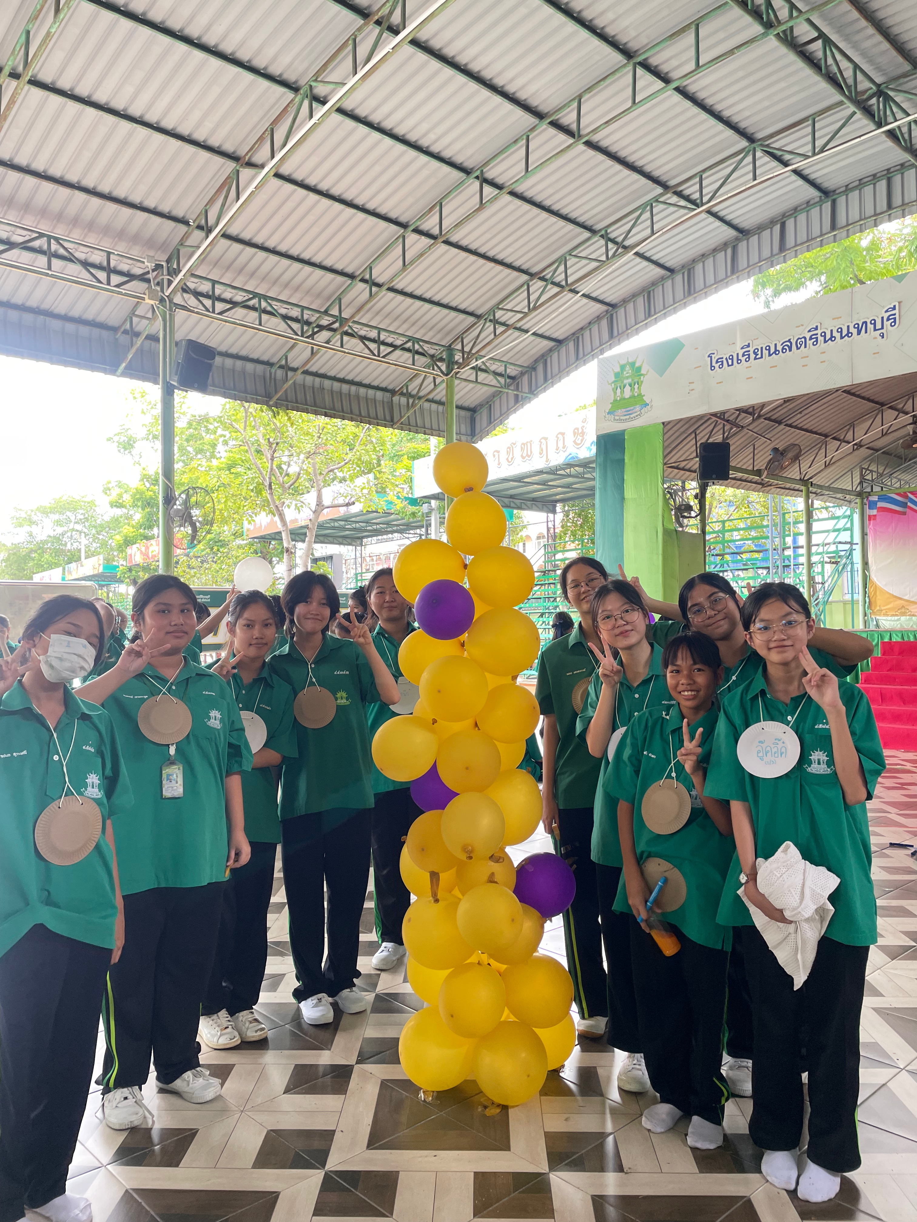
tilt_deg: +2.5
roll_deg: +0.8
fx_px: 918
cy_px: 611
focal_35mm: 26
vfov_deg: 67.3
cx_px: 458
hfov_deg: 53.1
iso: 64
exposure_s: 1/121
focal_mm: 4.2
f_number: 1.6
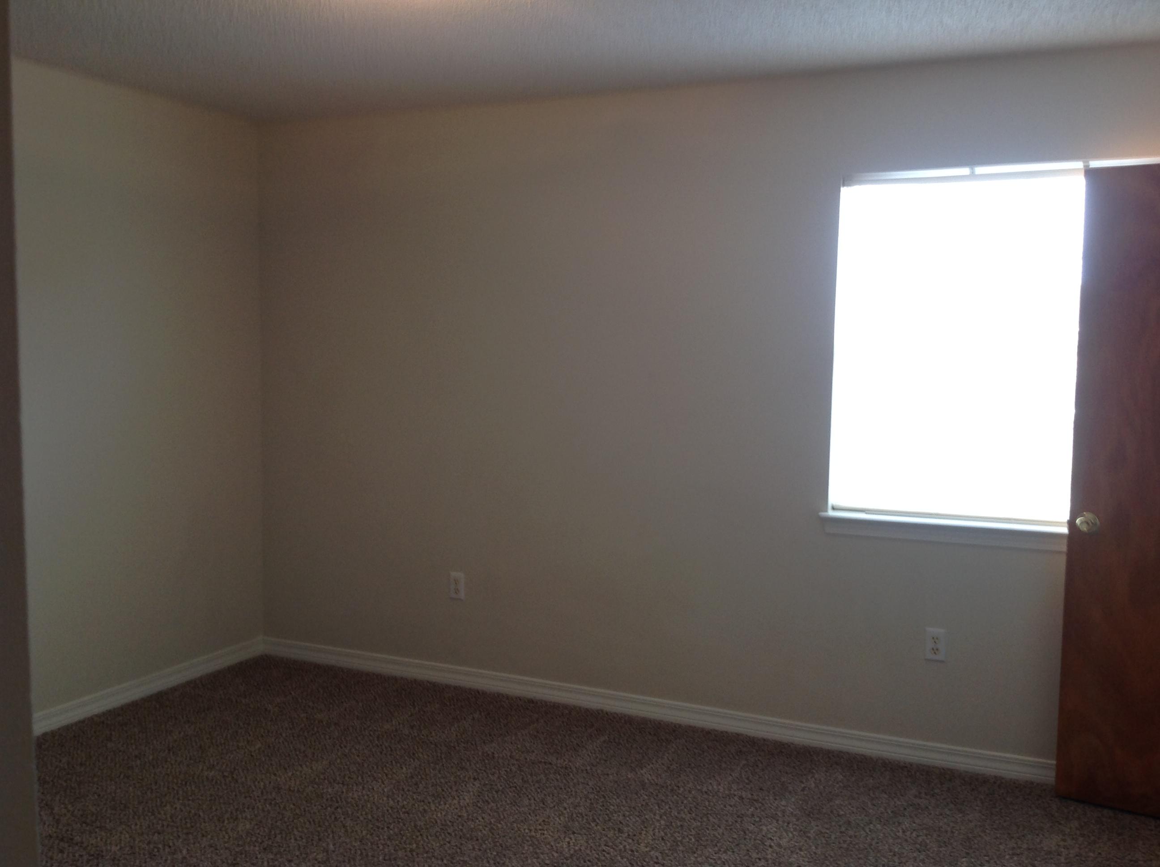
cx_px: 580
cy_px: 434
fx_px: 1171
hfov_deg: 52.7
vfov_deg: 40.6
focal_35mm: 35
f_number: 2.4
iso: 50
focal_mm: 4.28
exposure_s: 1/20
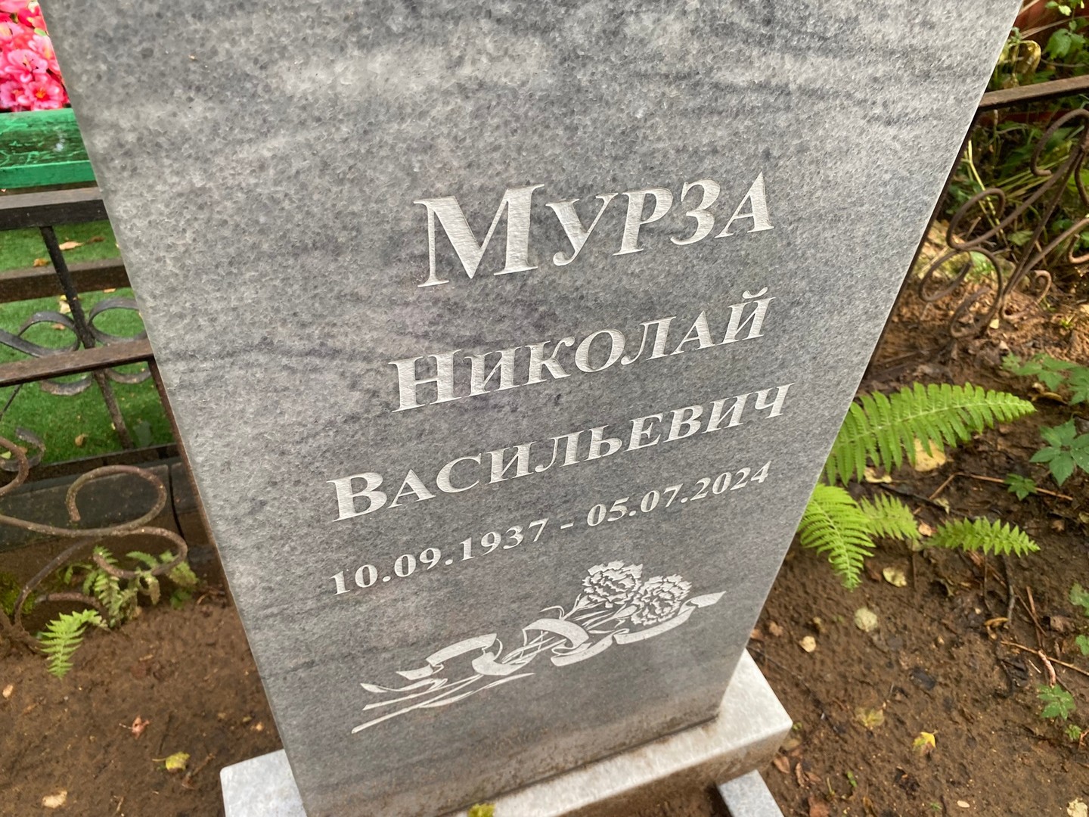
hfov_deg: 67.3
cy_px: 408
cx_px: 544
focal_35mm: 26
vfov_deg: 53.1
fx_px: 818
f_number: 1.8
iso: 50
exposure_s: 1/122
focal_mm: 4.25
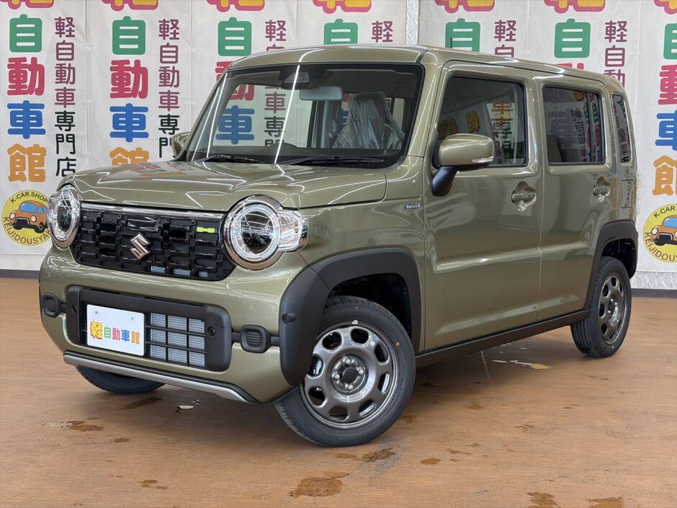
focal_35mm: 52
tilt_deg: -4.3
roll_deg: -0.6
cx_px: 338
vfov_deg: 28.0
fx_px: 1017
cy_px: 254
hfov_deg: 36.8
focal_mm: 5.96
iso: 64
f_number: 1.6
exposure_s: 1/100
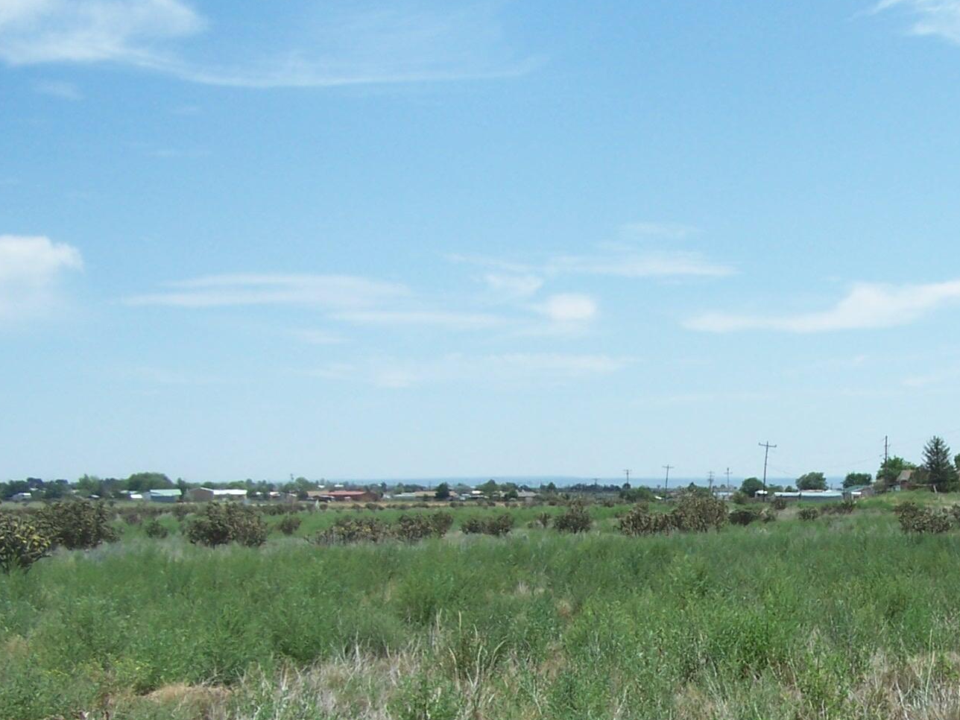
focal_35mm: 68
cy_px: 599
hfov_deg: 27.9
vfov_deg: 21.3
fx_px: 1886
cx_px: 780
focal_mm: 6.3
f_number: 4
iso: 80
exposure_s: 1/750
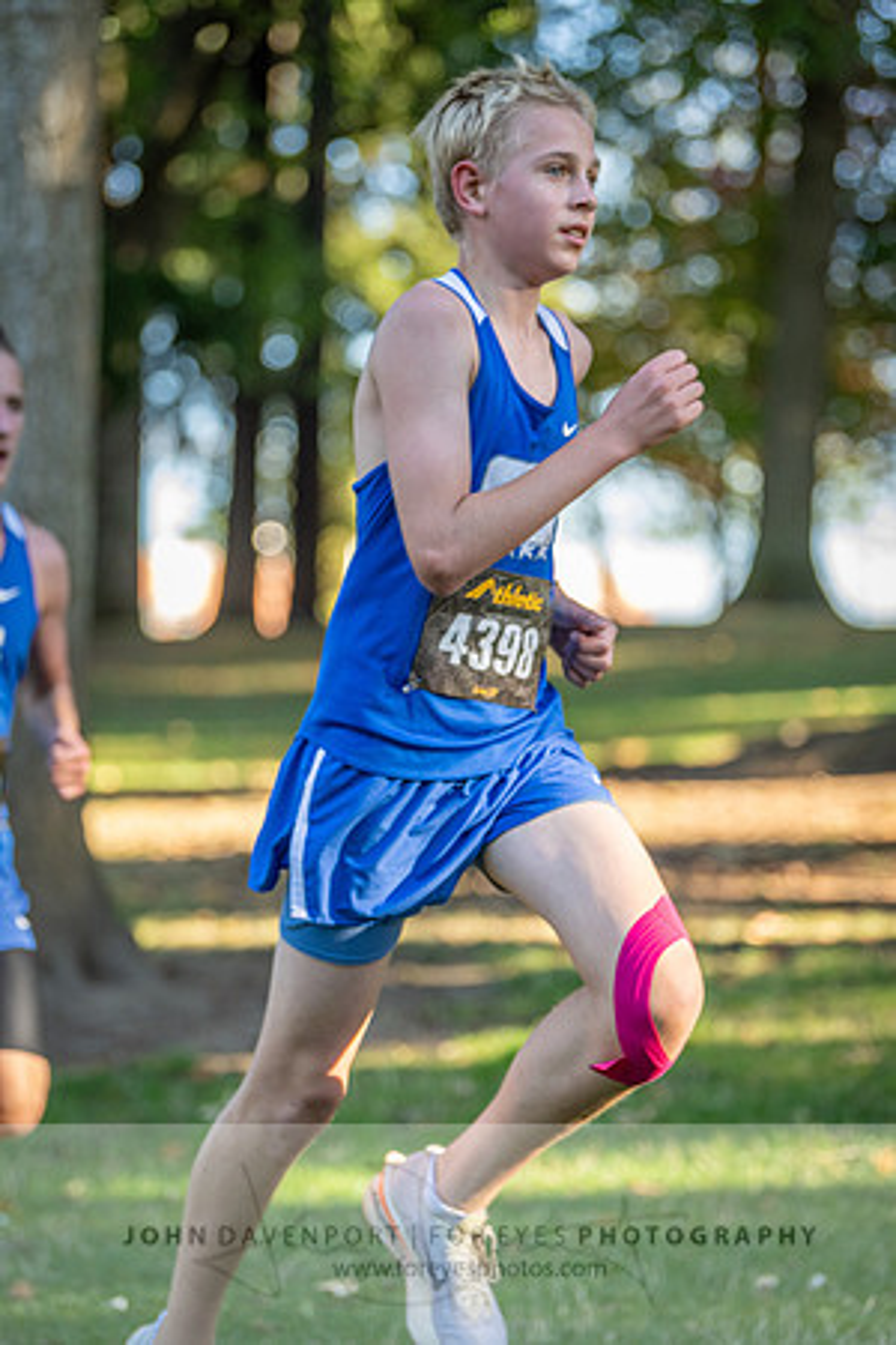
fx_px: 4181
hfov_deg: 12.2
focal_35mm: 112
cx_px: 448
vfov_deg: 18.3
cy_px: 672
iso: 800
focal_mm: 112
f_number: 2.8
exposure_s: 1/1000
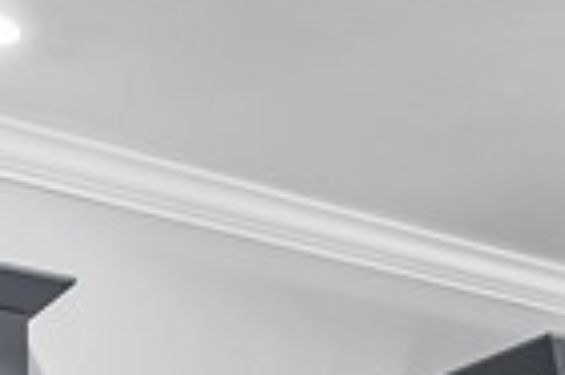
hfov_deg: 20.6
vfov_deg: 12.6
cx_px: 660
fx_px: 1458
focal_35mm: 93
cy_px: 790
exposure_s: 1
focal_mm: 12
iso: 200
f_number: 9
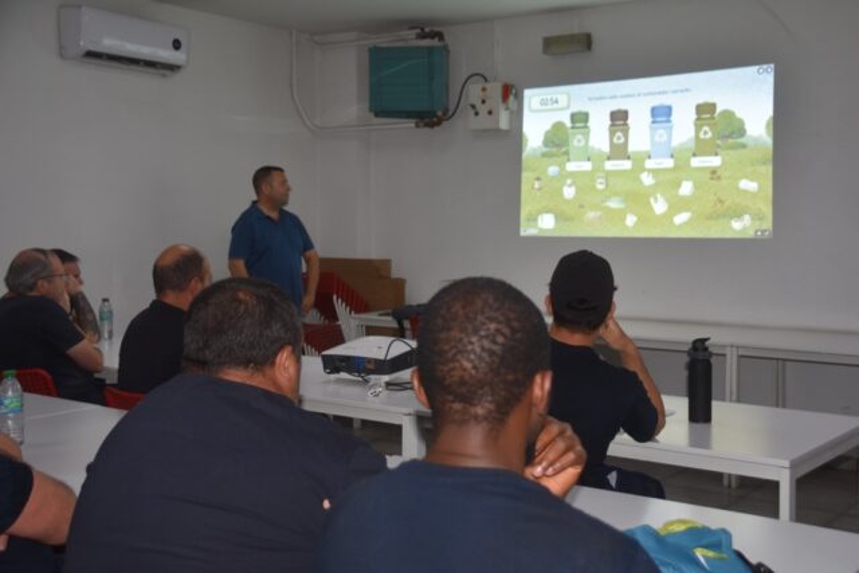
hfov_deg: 43.6
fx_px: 1074
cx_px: 430
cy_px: 286
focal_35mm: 45
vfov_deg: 29.9
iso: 400
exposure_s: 1/80
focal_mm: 30
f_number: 4.2
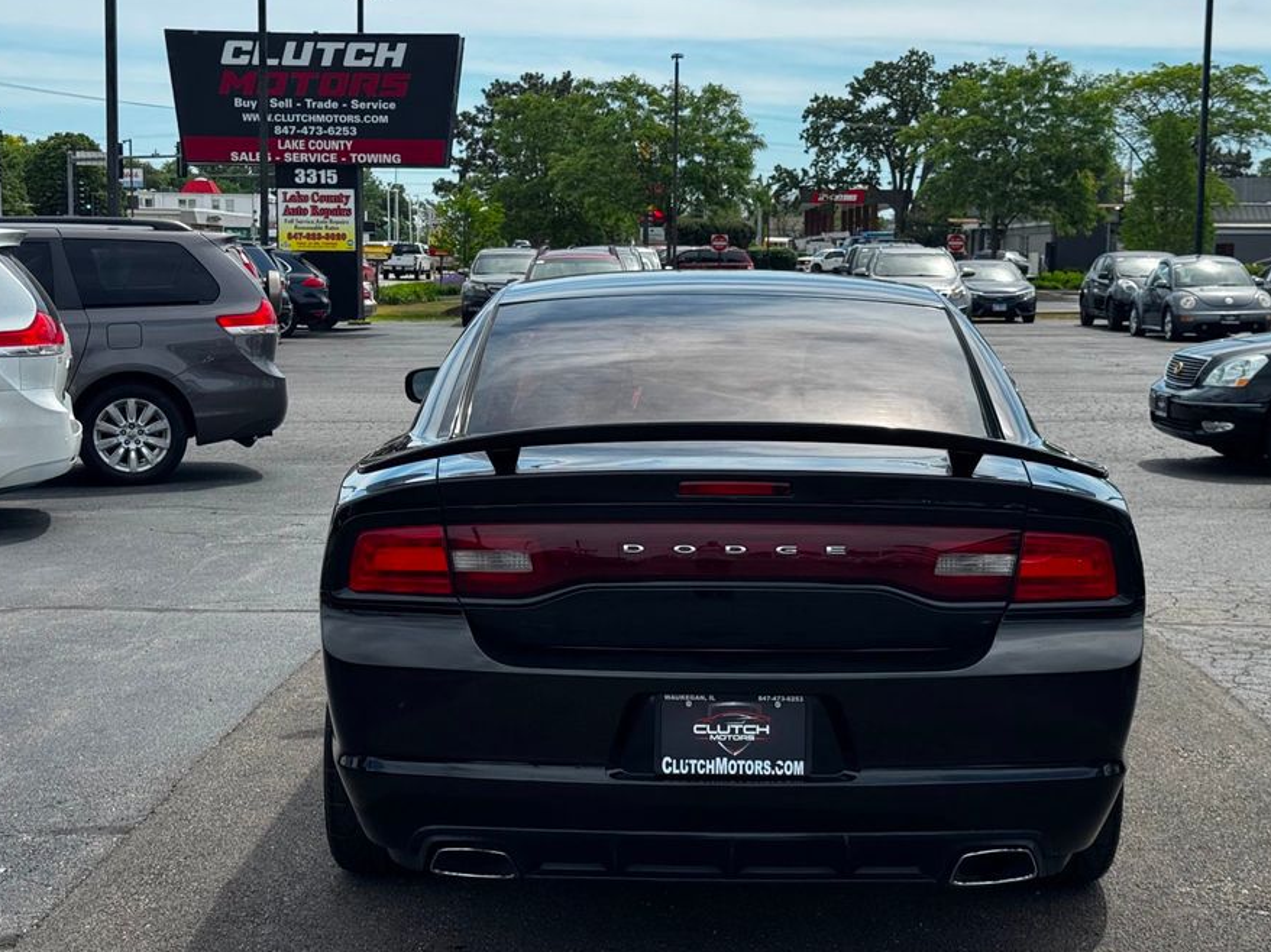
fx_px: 2056
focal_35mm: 56
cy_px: 477
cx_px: 679
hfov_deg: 34.3
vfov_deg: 26.1
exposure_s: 1/3257
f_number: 1.78
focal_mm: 6.76
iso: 64
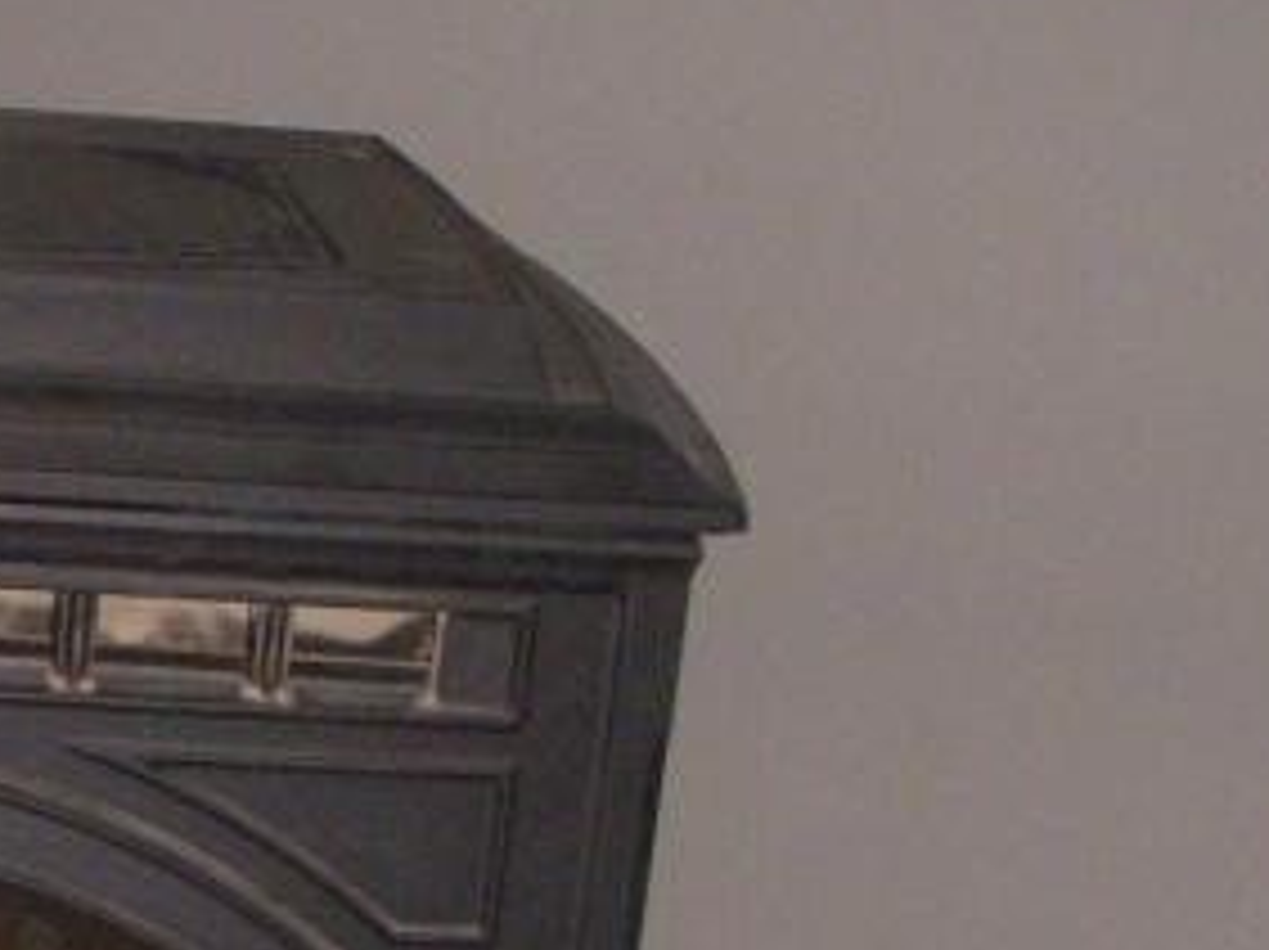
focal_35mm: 138
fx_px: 5055
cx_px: -684
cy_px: 1027
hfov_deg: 13.4
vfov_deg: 10.6
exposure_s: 1/100
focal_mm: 6.3
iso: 320
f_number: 3.3
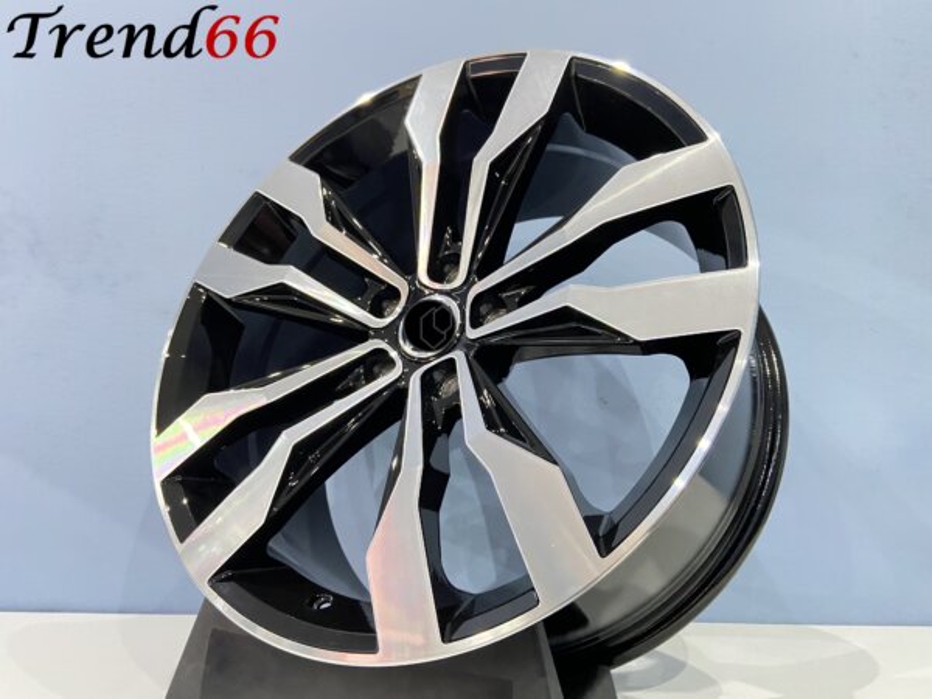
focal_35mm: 26
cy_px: 350
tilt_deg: +5.7
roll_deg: -0.6
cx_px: 466
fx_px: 700
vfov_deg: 53.1
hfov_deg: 67.3
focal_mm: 4.25
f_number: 1.8
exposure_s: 1/25
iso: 640
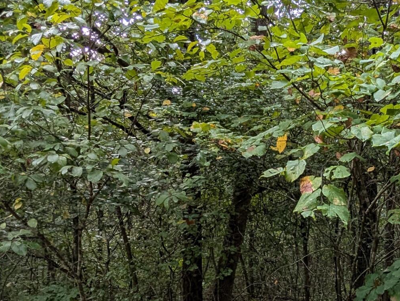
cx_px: 329
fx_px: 417
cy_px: 292
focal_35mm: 36
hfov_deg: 48.0
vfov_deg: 36.3
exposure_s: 1/267
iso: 71
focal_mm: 2.02
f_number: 1.7
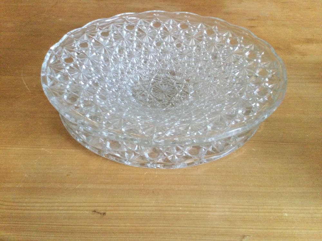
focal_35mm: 31
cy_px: 120
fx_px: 288
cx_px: 161
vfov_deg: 45.4
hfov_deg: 58.4
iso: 250
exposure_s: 1/17
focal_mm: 3.3
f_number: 2.4
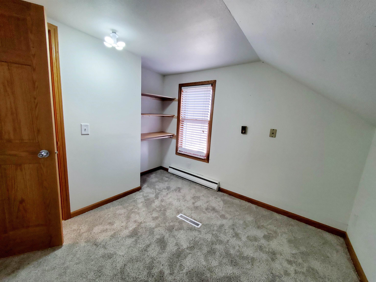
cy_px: 141
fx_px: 141
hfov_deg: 106.2
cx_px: 188
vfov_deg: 89.9
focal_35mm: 13
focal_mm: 1.8
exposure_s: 1/60.2
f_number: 2.2
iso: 125
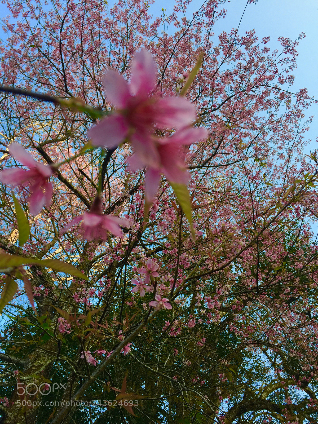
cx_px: 159
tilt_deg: +66.6
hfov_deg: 48.2
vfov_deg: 61.7
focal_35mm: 29
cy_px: 212
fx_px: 355
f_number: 2.2
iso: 32
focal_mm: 4.15
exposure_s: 1/173
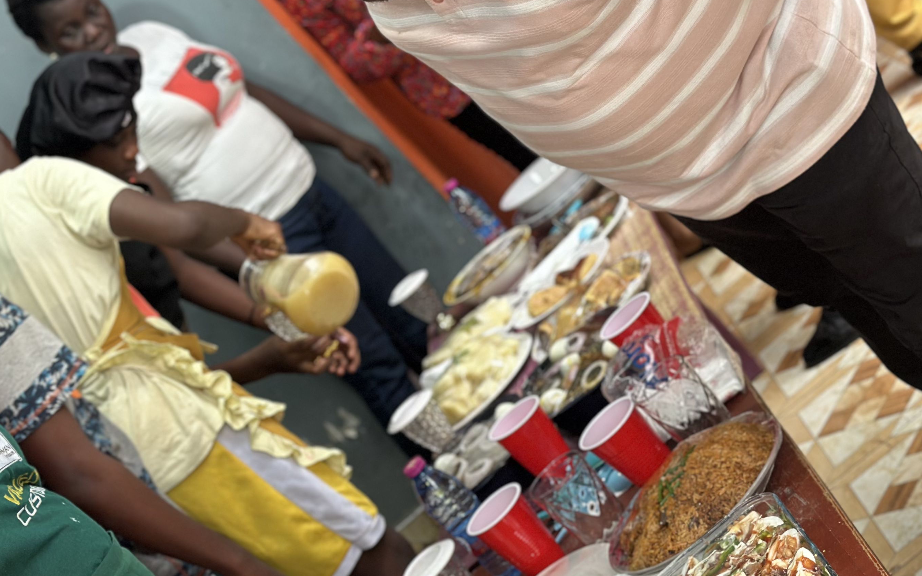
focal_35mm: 76
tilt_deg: -9.4
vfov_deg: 17.2
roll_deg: +43.8
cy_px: 304
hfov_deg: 27.0
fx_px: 1910
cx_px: 310
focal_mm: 6.86
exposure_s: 1/50
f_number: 1.78
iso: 160
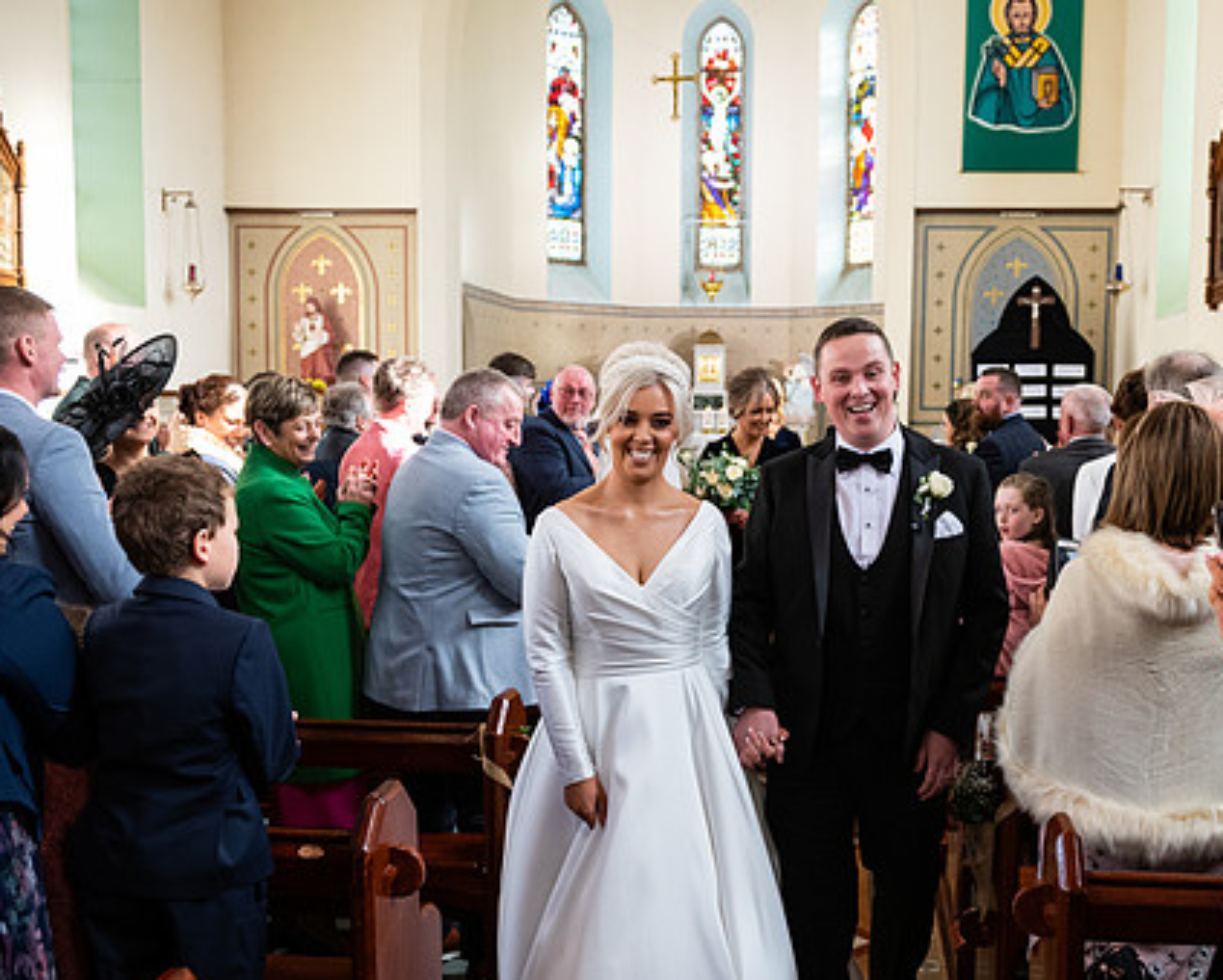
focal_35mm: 36
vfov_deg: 41.2
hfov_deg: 49.8
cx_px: 752
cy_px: 536
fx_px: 1304
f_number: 3.5
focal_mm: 28
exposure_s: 1/250
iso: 1000
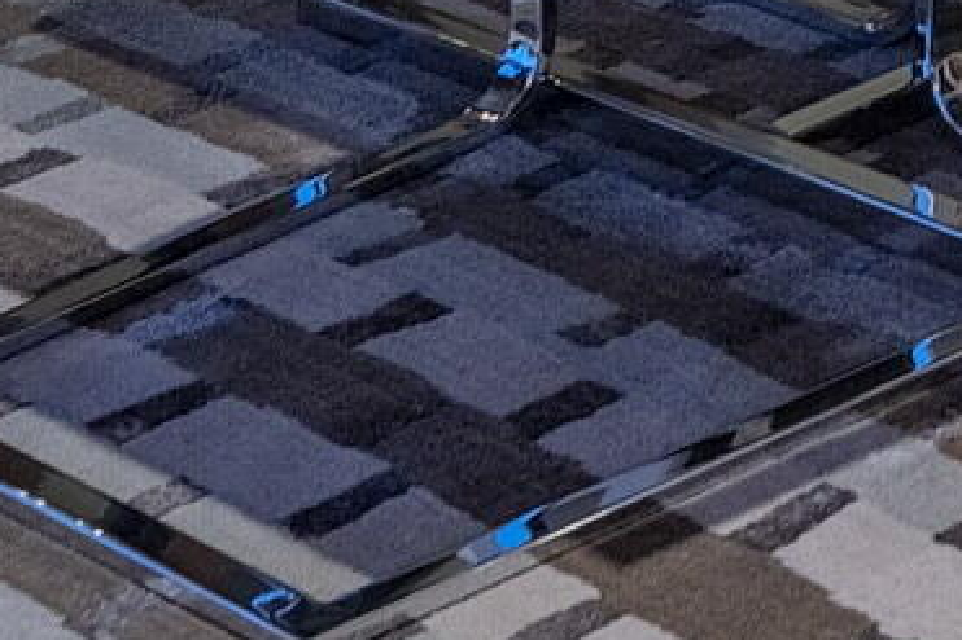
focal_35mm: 151
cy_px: -1720
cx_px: 2074
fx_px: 4033
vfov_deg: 7.2
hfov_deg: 11.8
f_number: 7.1
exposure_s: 1/20
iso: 100
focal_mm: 20
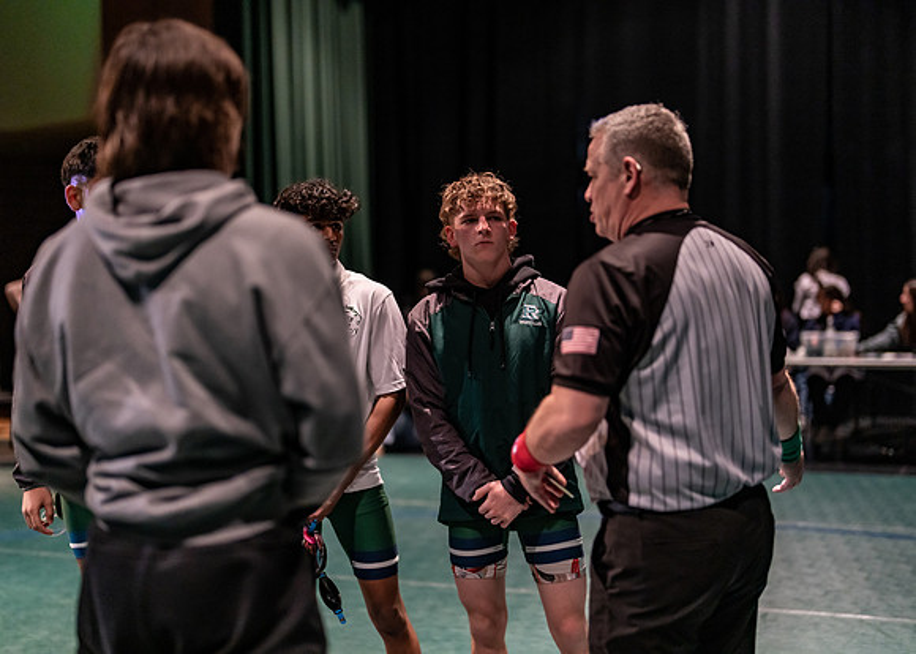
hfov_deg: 37.2
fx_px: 1363
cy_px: 327
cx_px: 458
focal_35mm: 52
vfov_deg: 27.0
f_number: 1.2
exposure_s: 1/1000
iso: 1600
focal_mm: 50
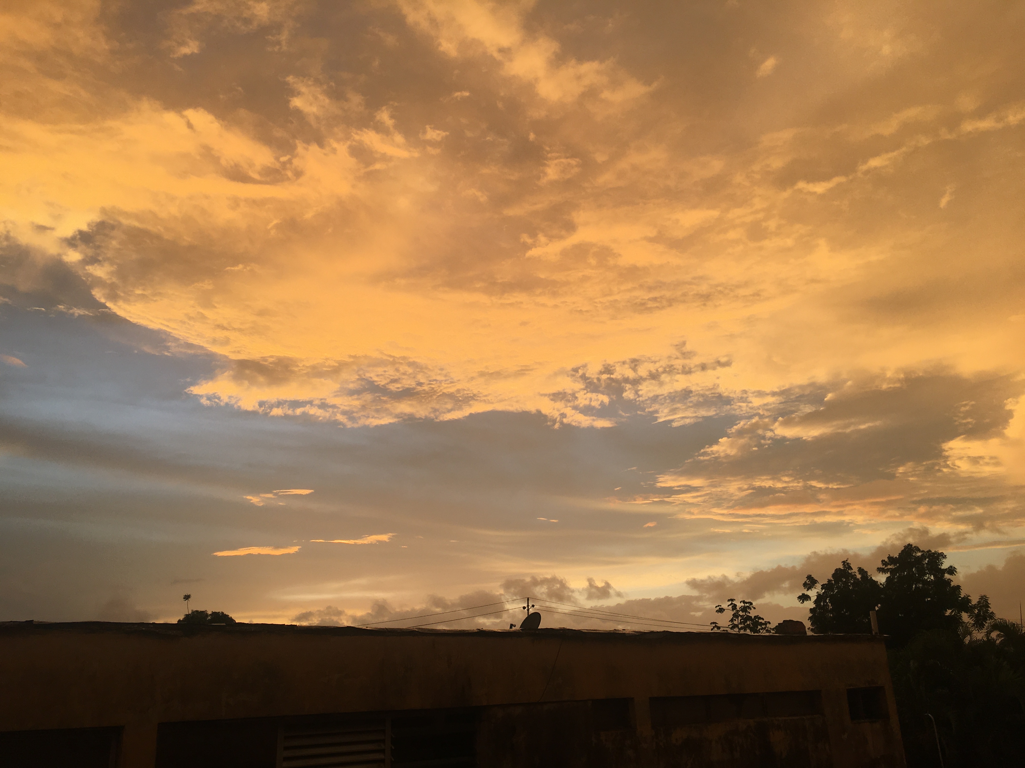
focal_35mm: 29
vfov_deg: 48.2
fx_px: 859
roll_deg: +3.6
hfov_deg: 61.7
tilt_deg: +19.5
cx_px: 512
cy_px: 384
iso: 25
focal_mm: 4.15
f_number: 2.2
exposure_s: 1/363
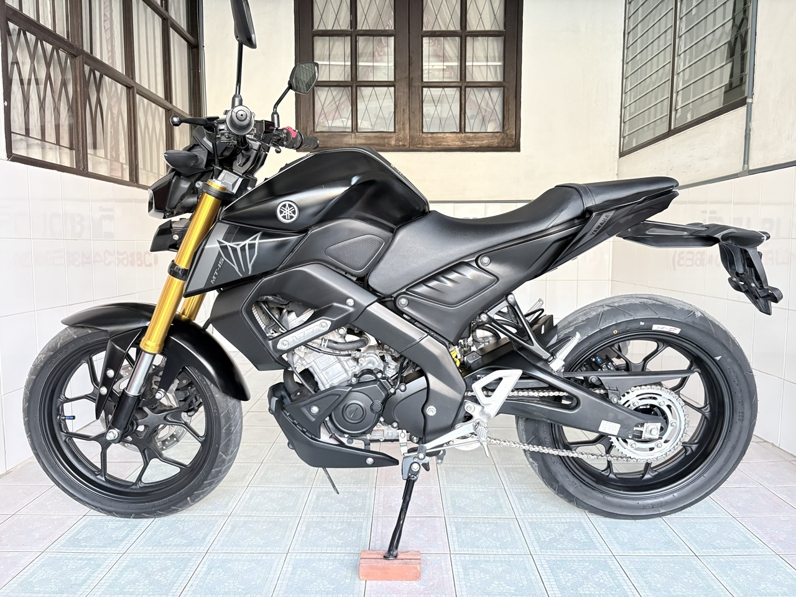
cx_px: 398
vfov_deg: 53.1
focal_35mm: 26
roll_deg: +0.5
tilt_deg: -4.8
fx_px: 598
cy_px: 298
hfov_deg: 67.3
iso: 400
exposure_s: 1/60
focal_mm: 5.96
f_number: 1.6
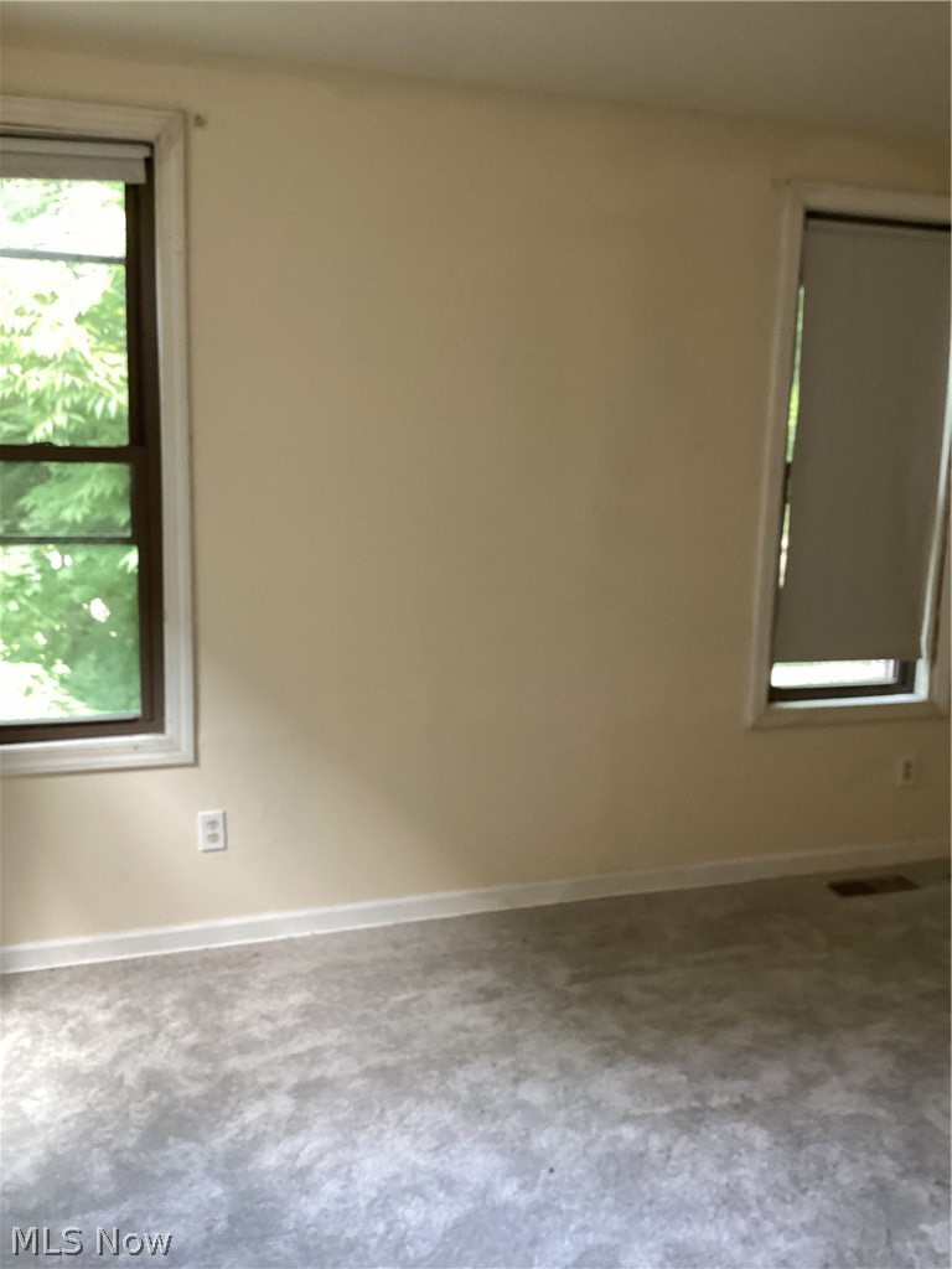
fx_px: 1137
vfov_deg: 58.4
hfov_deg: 45.4
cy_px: 634
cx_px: 476
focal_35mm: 31
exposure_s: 1/50
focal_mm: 3.3
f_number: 2.4
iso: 250
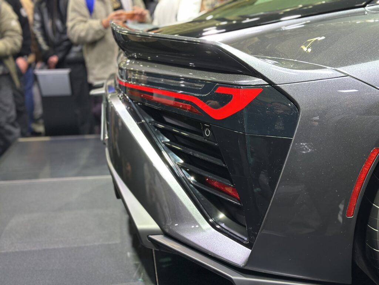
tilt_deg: -13.2
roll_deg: +1.2
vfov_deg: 30.3
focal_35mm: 48
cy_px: 142
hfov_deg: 39.7
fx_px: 526
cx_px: 190
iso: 500
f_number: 1.78
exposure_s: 1/40
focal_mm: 6.86
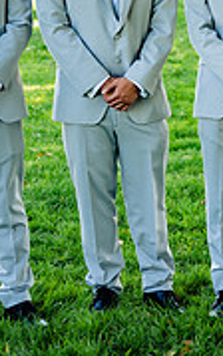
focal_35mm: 152
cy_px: 23
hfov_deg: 8.4
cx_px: 358
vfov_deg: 13.6
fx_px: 1477
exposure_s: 1/250
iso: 200
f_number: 2.8
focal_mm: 46
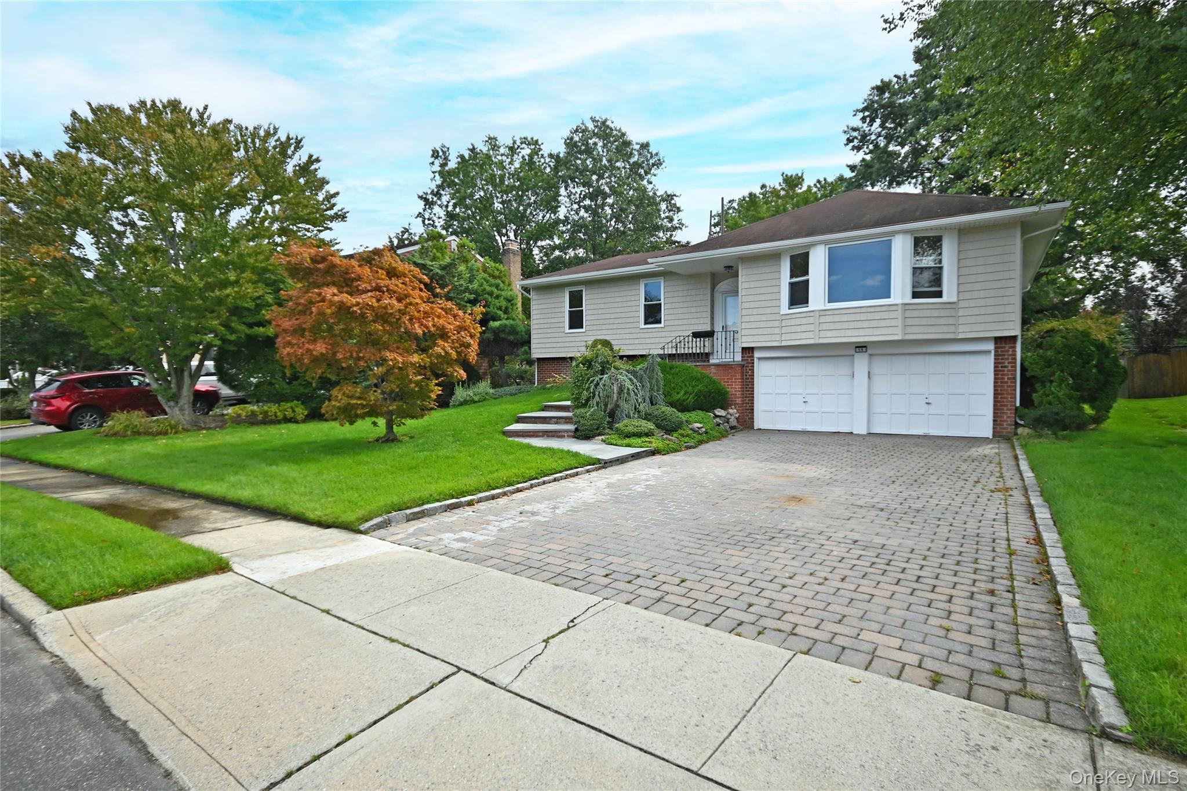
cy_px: 396
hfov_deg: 90.0
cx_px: 594
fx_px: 593
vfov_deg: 67.4
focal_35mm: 18
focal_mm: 12
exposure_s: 1/320
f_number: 6.3
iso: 100
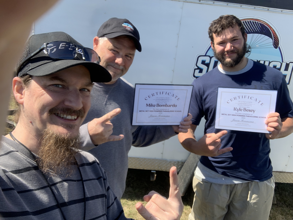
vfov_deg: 44.2
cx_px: 146
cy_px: 110
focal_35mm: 32
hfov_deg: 56.8
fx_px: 271
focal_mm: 2.87
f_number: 2.2
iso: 16
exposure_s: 1/516
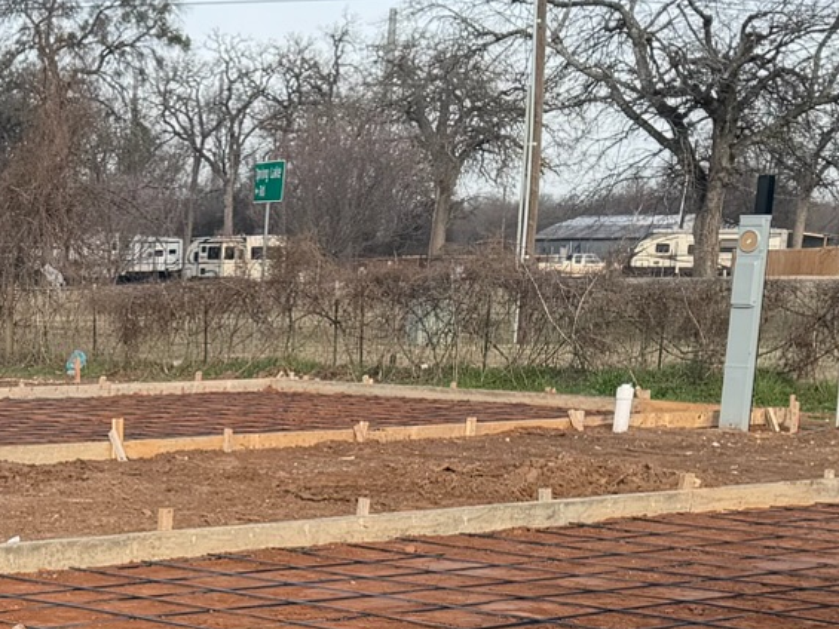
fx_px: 2109
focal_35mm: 87
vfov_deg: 16.3
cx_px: -157
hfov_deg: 21.0
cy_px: 768
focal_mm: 6.76
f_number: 1.78
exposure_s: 1/1493
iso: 80
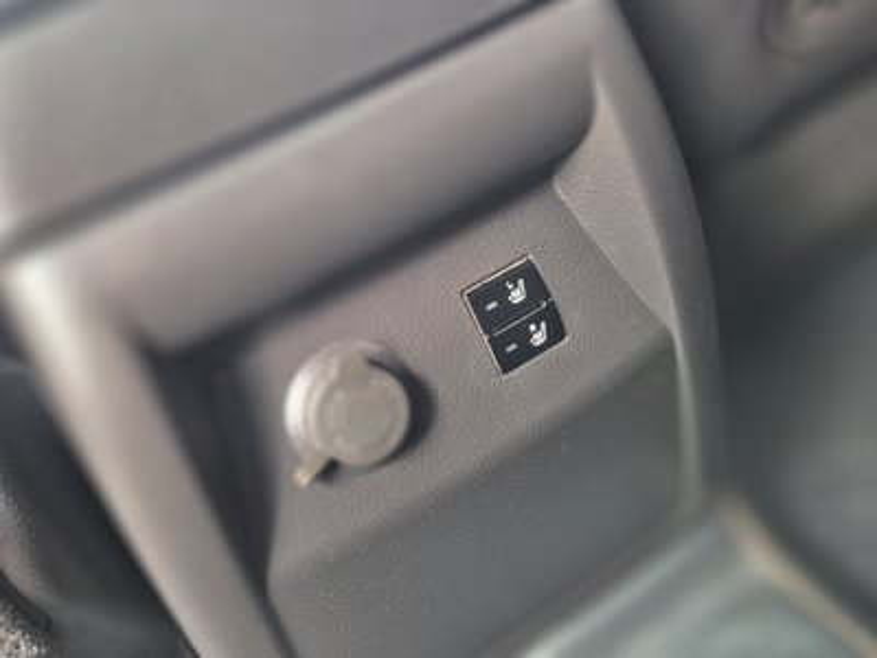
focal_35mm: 23
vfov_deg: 58.9
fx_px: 583
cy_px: 329
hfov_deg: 73.9
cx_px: 438
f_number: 1.8
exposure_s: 1/100
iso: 640
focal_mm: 5.4
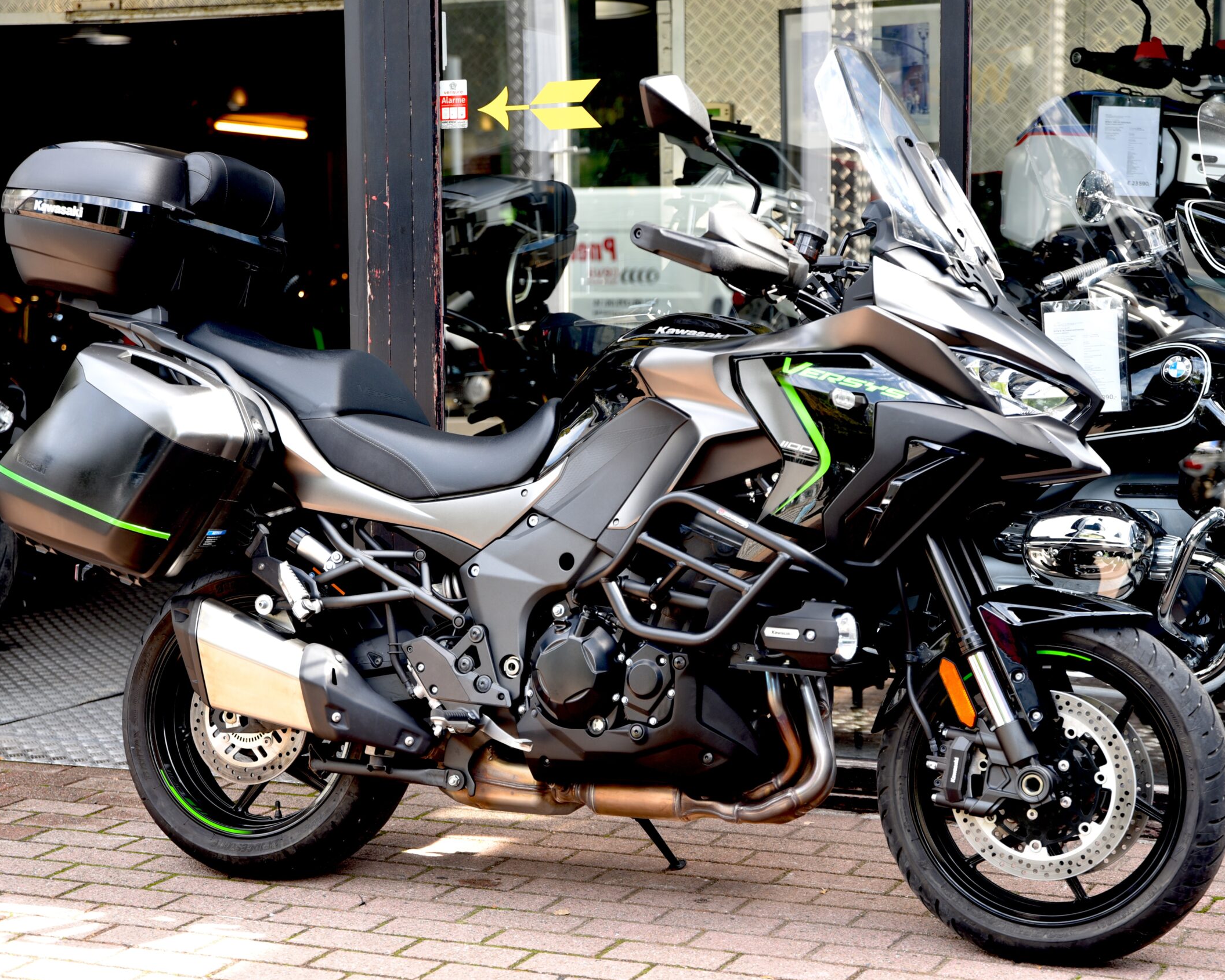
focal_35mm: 74
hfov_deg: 25.7
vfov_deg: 20.7
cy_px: 493
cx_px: 621
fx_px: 2683
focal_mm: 65
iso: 100
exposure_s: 1/60
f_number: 3.5
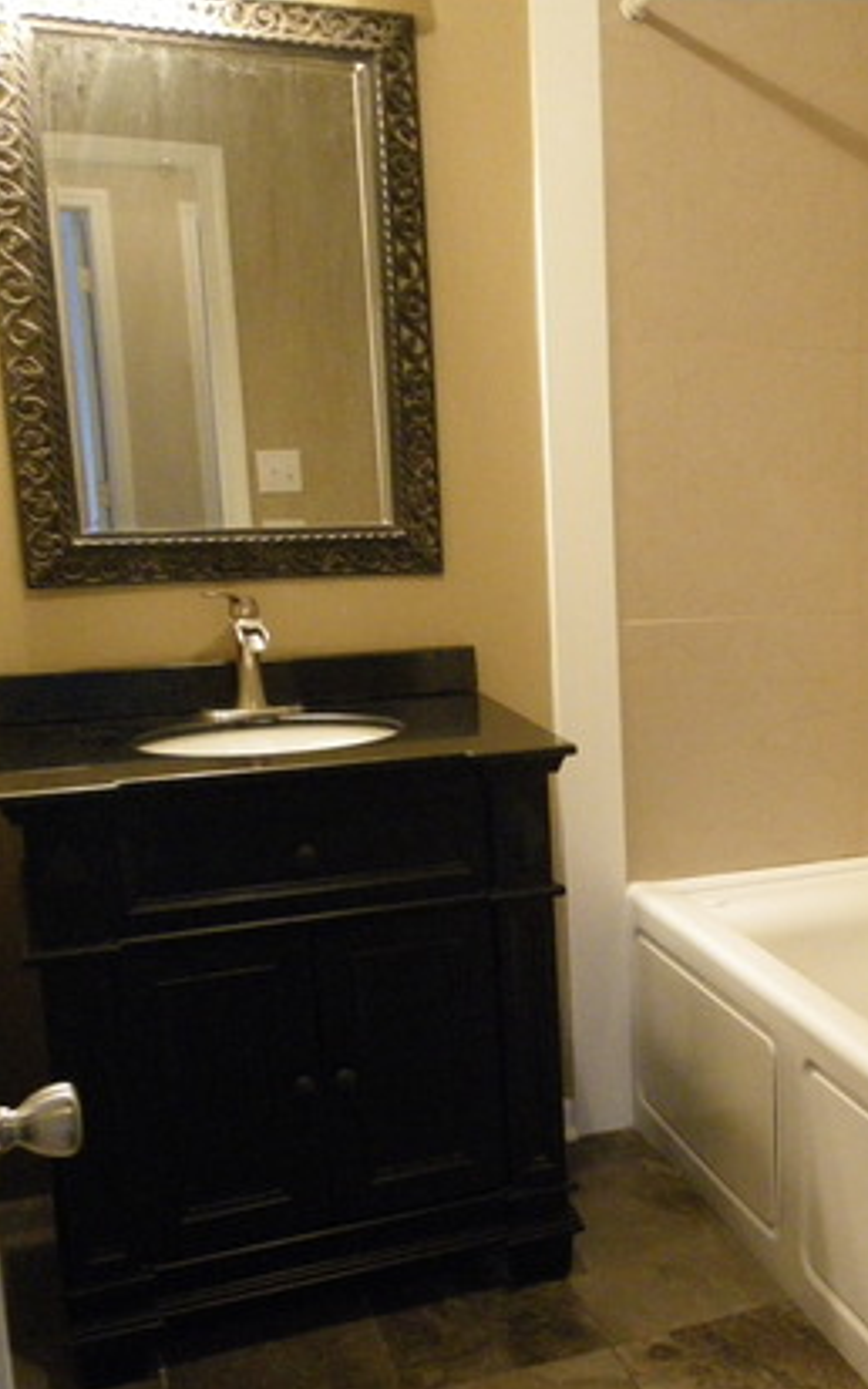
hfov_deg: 26.2
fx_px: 1742
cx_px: 912
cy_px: 804
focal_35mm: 46
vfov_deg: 43.4
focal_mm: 4.9
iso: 800
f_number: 2.6
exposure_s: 1/40
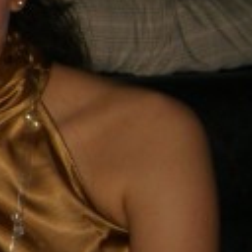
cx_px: -274
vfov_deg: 11.1
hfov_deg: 10.2
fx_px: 1293
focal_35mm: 157
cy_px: 49
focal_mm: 7.9
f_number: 2.8
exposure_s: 1/60
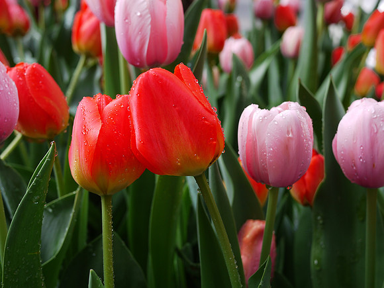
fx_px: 444
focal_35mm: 40
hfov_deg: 46.8
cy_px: 144
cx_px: 192
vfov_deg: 36.0
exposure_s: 1/125
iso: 100
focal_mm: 20
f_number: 3.2
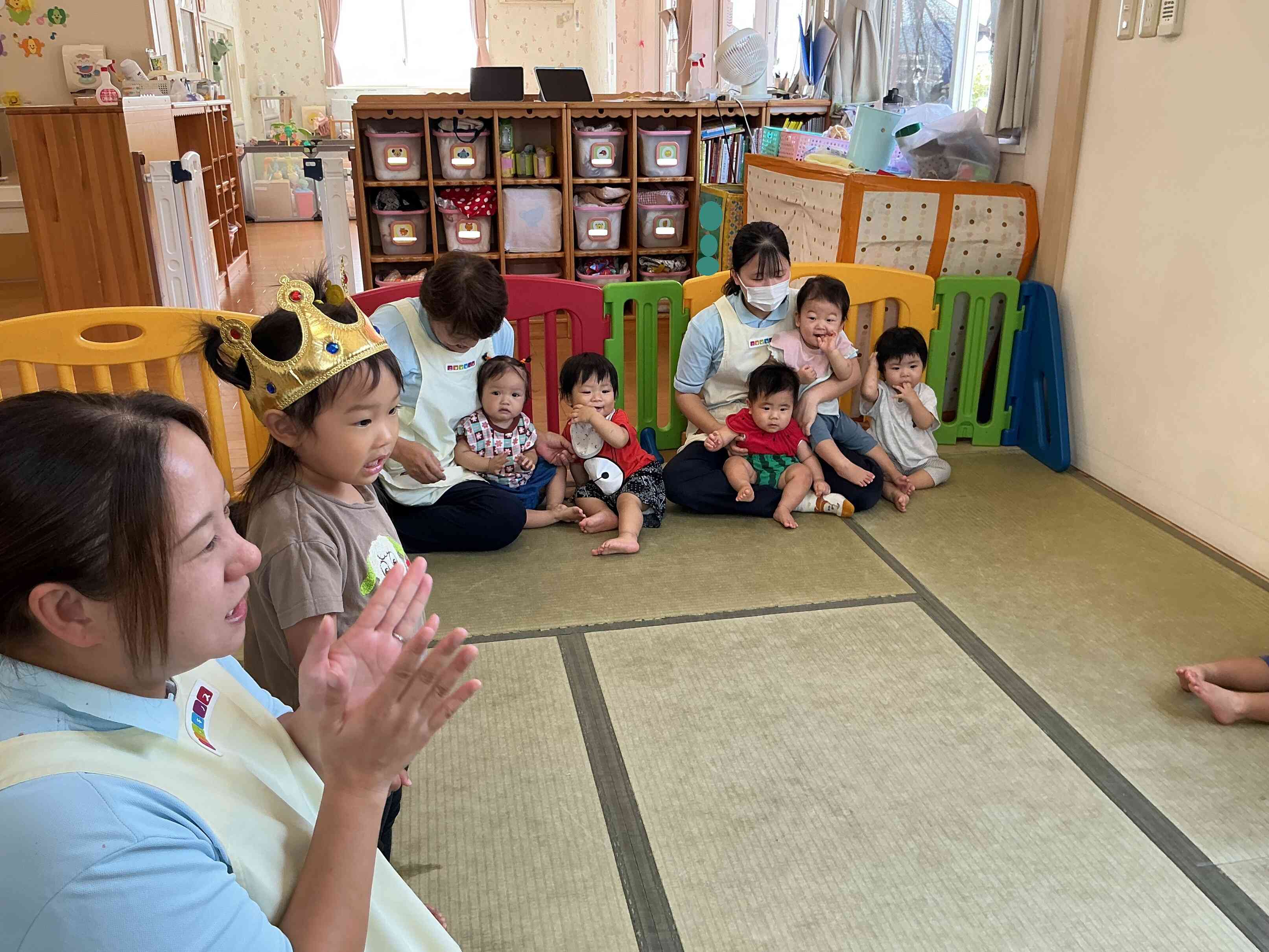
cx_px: 634
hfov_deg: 61.7
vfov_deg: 48.2
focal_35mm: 29
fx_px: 1063
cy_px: 476
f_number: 1.8
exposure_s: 1/60
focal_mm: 3
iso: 40
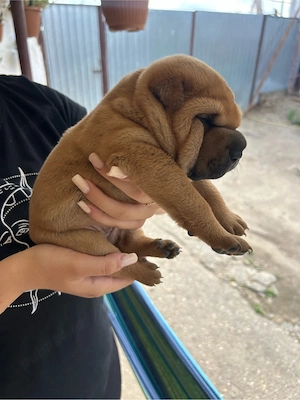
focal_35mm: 26
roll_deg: +0.2
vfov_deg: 67.3
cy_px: 200
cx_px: 150
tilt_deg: -26.3
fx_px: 300
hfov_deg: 53.1
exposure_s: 1/521
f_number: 1.5
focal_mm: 5.7
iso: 50
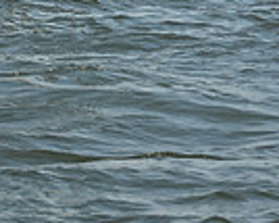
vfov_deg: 4.5
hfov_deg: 5.8
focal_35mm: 333
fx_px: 2748
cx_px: 14
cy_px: -363
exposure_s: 1/1250
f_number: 9
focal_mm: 82
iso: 320
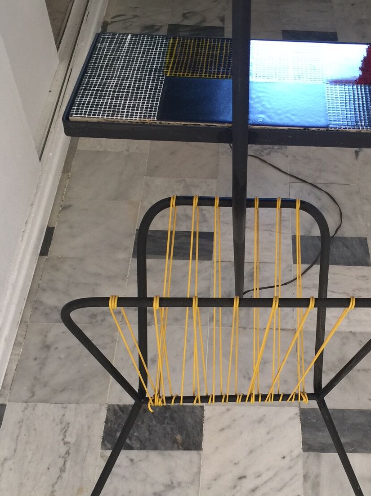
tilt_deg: -50.6
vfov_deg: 43.7
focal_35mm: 43
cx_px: 267
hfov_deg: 33.1
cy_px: 291
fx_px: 615
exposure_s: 1/17
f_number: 2.2
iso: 50
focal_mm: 4.15
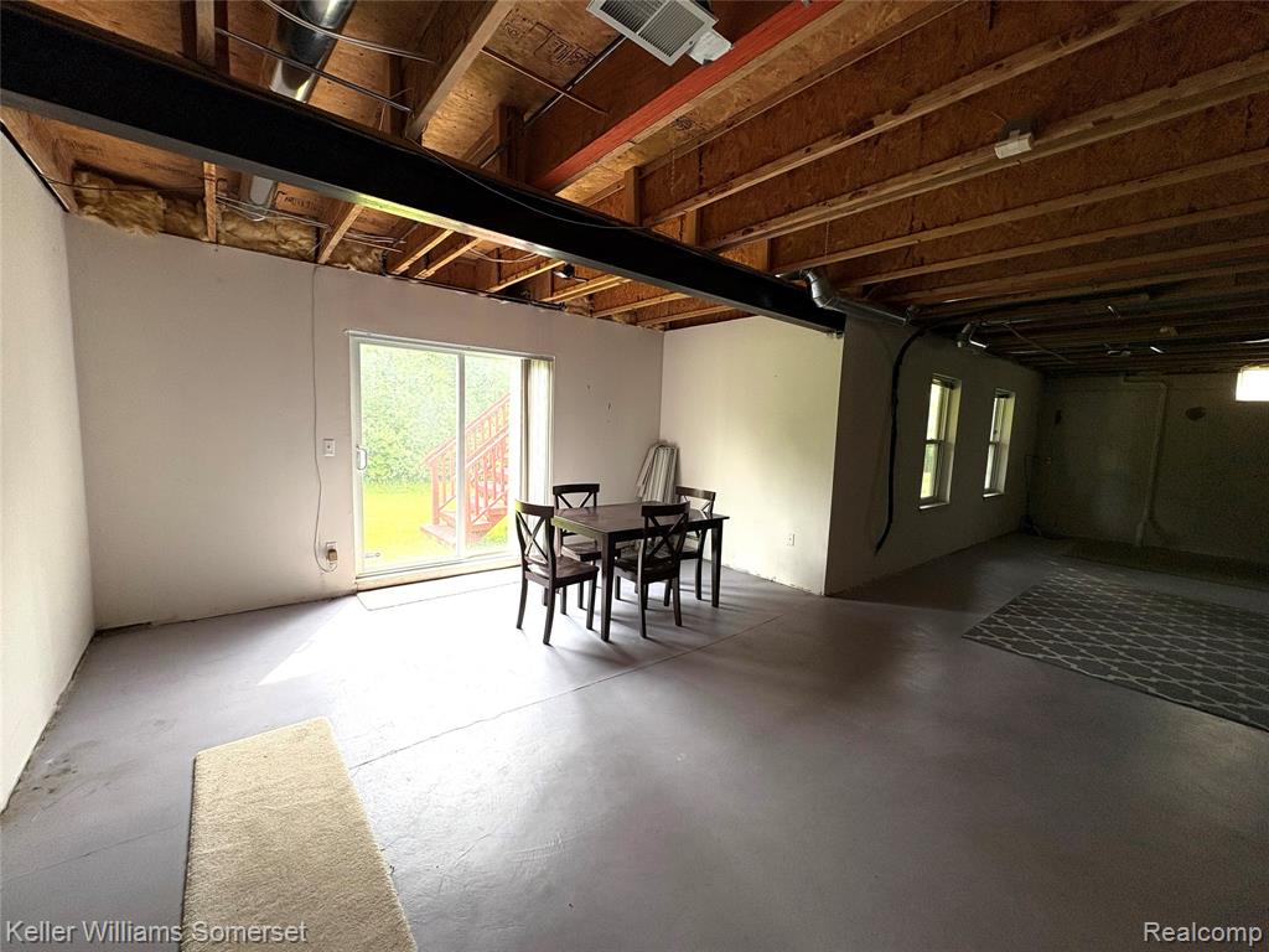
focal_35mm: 14
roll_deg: -1.6
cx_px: 634
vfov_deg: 85.7
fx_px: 513
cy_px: 476
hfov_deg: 102.1
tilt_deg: -5.0
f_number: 2.2
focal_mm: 2.22
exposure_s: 1/102
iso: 64
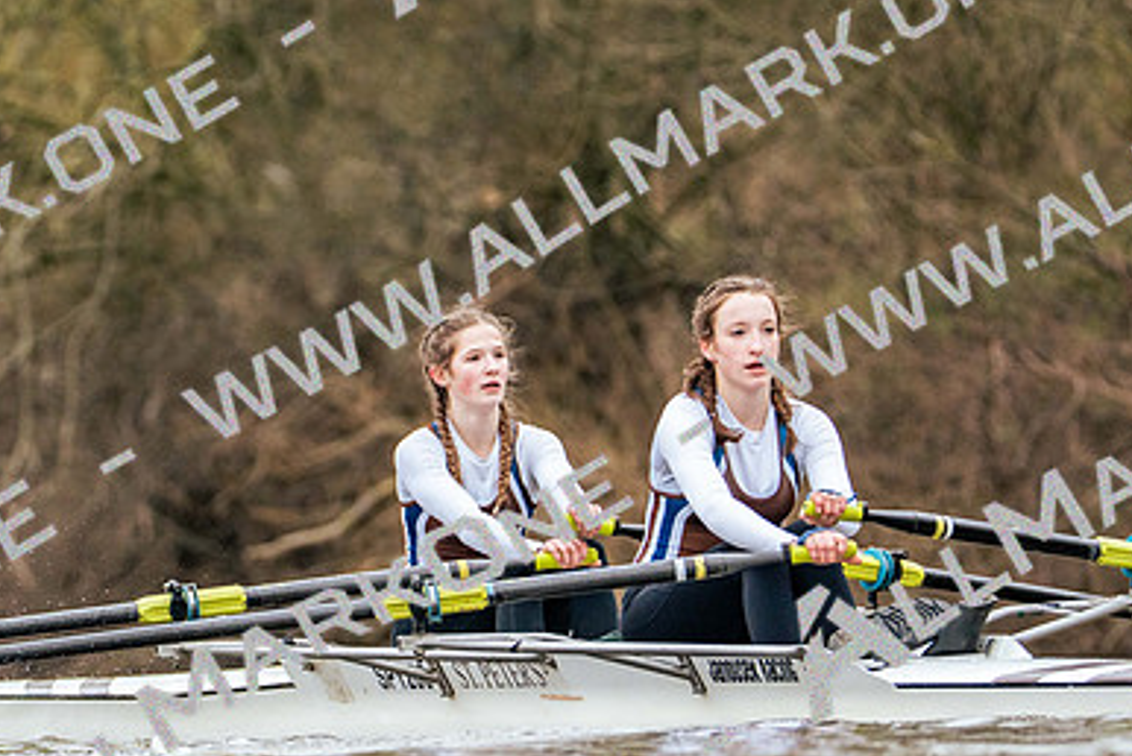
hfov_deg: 3.7
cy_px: 447
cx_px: 545
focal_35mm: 553
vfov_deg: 2.5
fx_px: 17401
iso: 4000
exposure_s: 1/1600
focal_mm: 368
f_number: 6.3
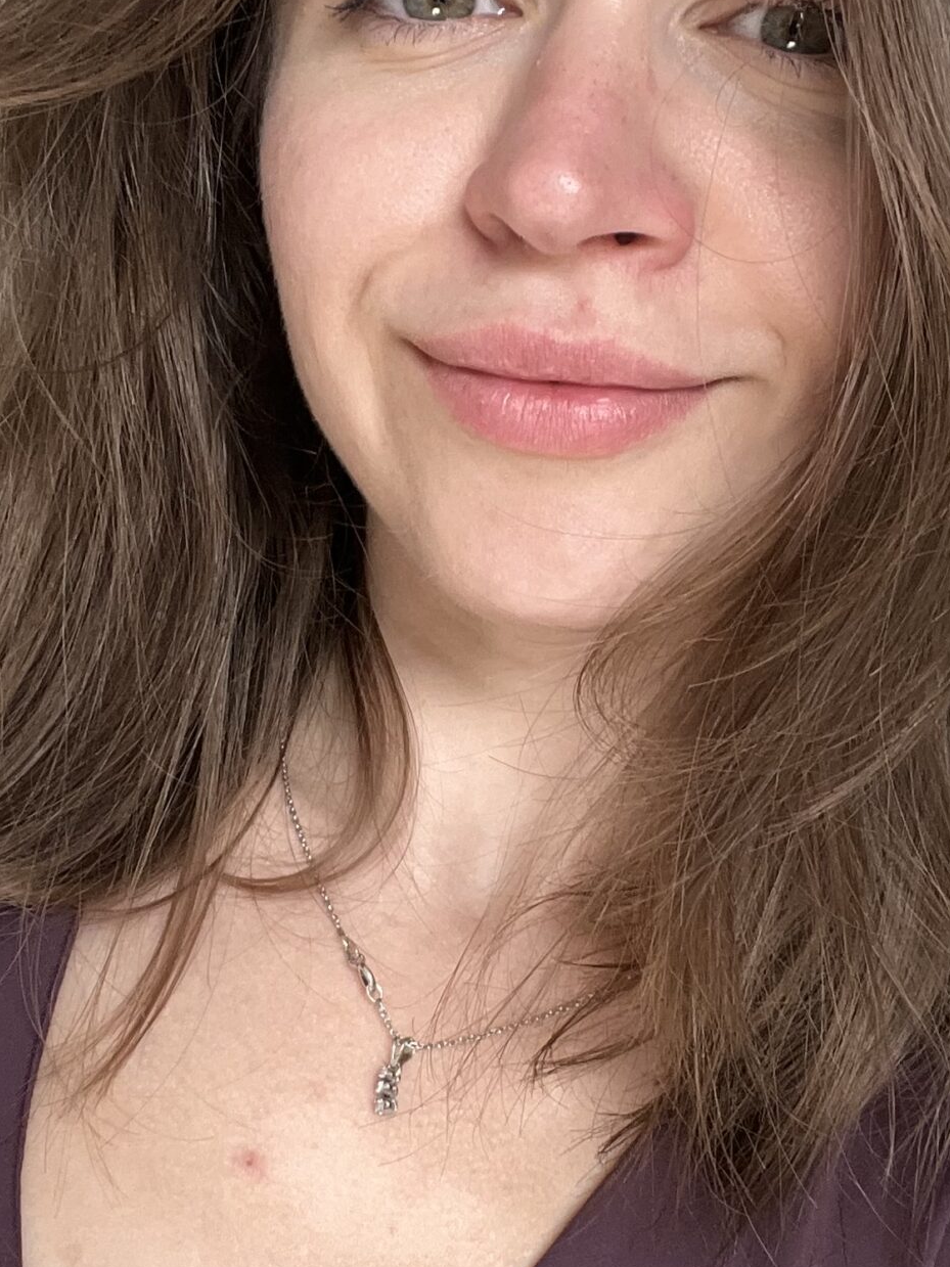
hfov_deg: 23.6
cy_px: 692
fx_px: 2269
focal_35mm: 62
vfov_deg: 31.2
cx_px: 423
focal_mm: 2.71
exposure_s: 1/113
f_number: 2.2
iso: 100
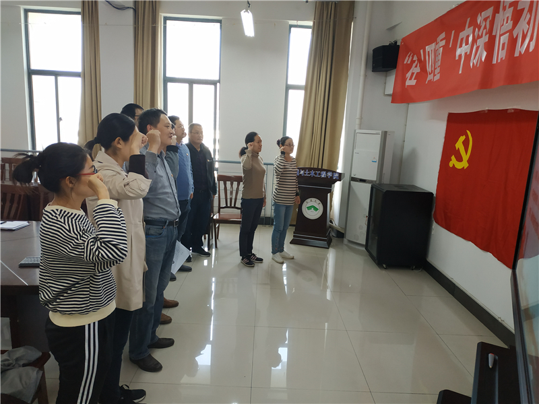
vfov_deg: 56.8
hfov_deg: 71.6
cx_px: 270
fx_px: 374
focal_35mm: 24
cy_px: 202
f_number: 1.9
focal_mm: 3.94
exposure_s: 1/50
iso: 250
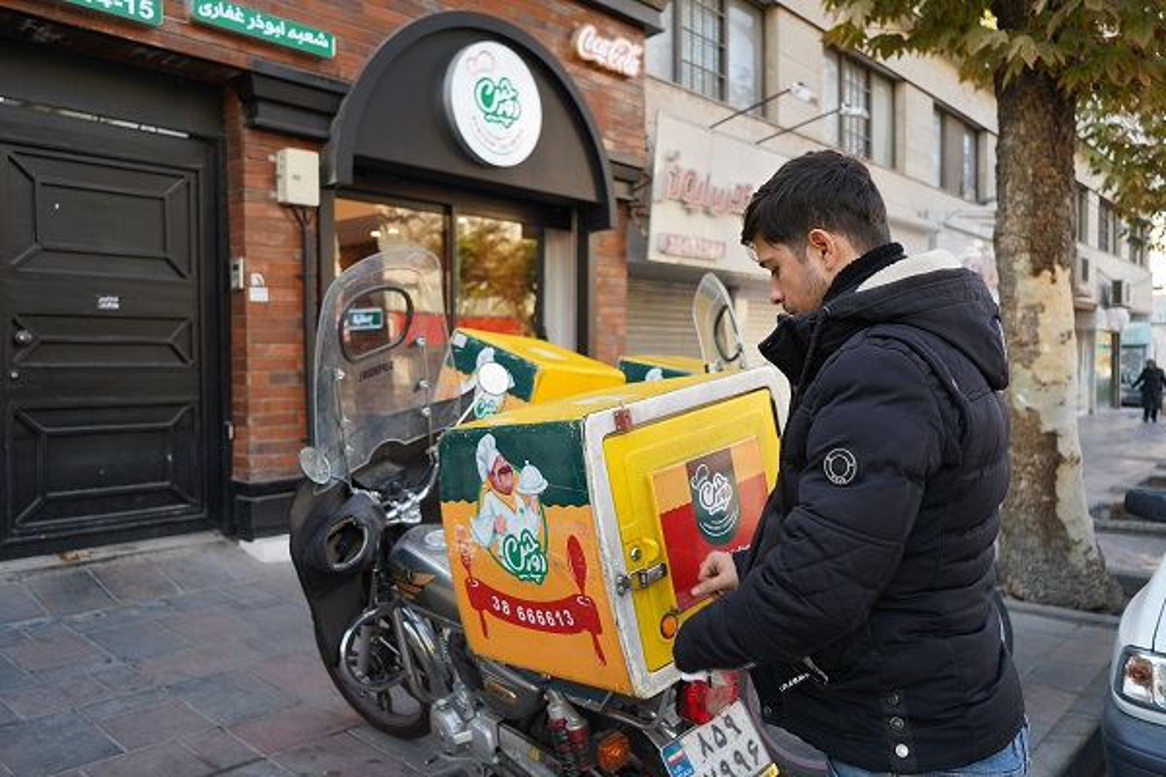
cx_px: 583
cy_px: 388
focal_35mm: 28
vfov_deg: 46.4
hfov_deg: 65.5
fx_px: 907
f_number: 4
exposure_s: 1/125
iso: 200
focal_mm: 28
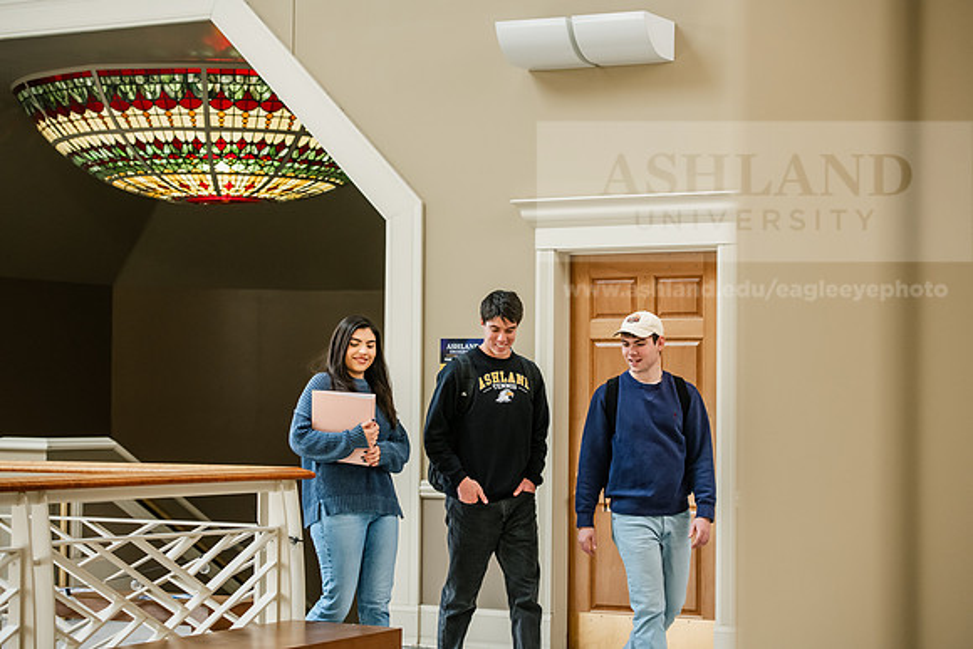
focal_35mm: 82
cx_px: 486
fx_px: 2217
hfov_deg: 24.8
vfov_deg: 16.7
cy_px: 324
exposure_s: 1/200
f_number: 4
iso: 1600
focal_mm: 82
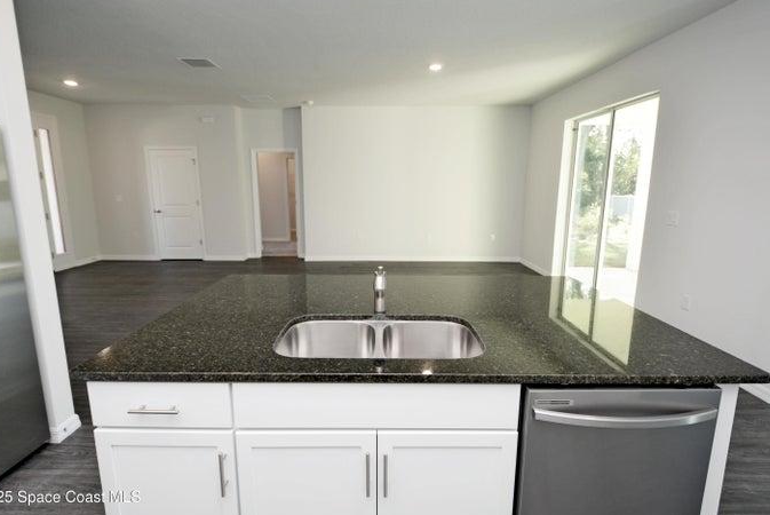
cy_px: 247
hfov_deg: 96.7
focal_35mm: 16
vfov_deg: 73.8
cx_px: 376
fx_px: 343
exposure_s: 1/60
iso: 220
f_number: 4
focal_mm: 10
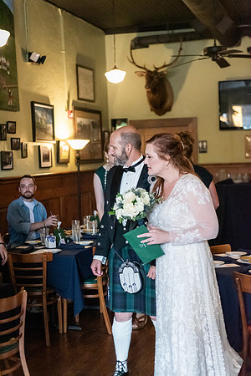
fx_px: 627
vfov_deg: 33.4
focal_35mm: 60
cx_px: 126
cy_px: 188
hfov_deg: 22.6
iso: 10000
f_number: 2.8
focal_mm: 60
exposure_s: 1/400
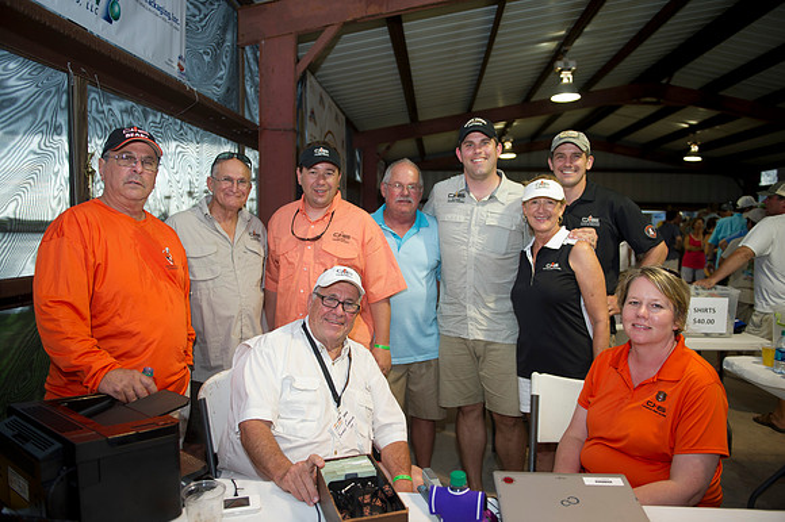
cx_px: 392
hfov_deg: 69.4
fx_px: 567
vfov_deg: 49.5
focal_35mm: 26
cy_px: 261
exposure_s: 1/200
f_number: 2.8
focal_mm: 26
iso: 400
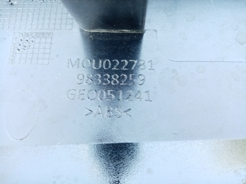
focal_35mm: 26
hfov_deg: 67.3
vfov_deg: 53.0
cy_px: 92
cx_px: 123
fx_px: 185
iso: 320
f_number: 1.8
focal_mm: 3.62
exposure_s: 1/33.3
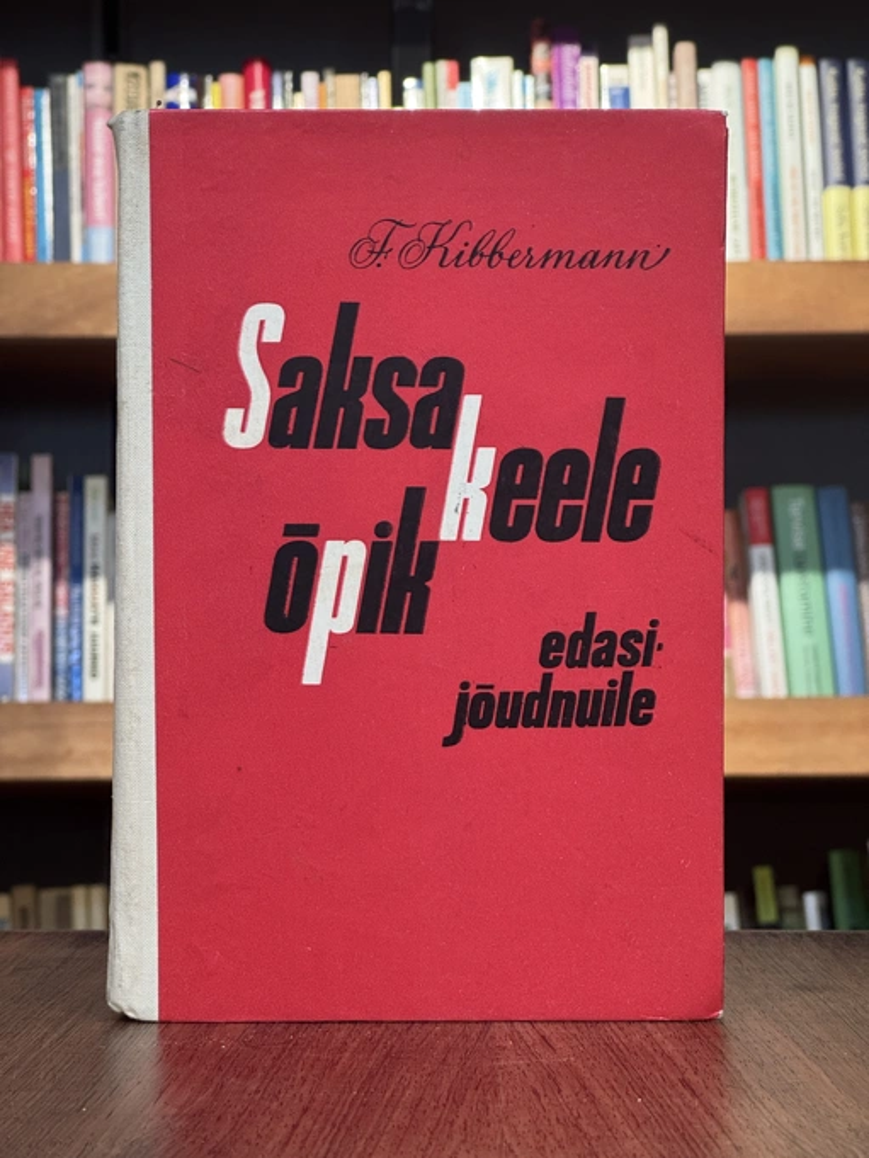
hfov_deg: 19.1
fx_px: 2577
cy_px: 579
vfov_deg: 25.3
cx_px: 434
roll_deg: -0.8
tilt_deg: +0.5
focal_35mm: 77
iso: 250
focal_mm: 9
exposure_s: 1/70
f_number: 2.8
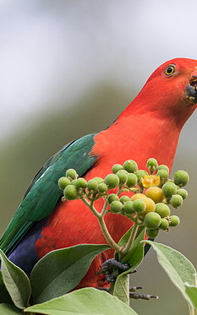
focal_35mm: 1554
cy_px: 205
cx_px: 244
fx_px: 13354
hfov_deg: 0.8
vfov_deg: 1.4
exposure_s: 1/800
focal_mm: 500
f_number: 5.6
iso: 900
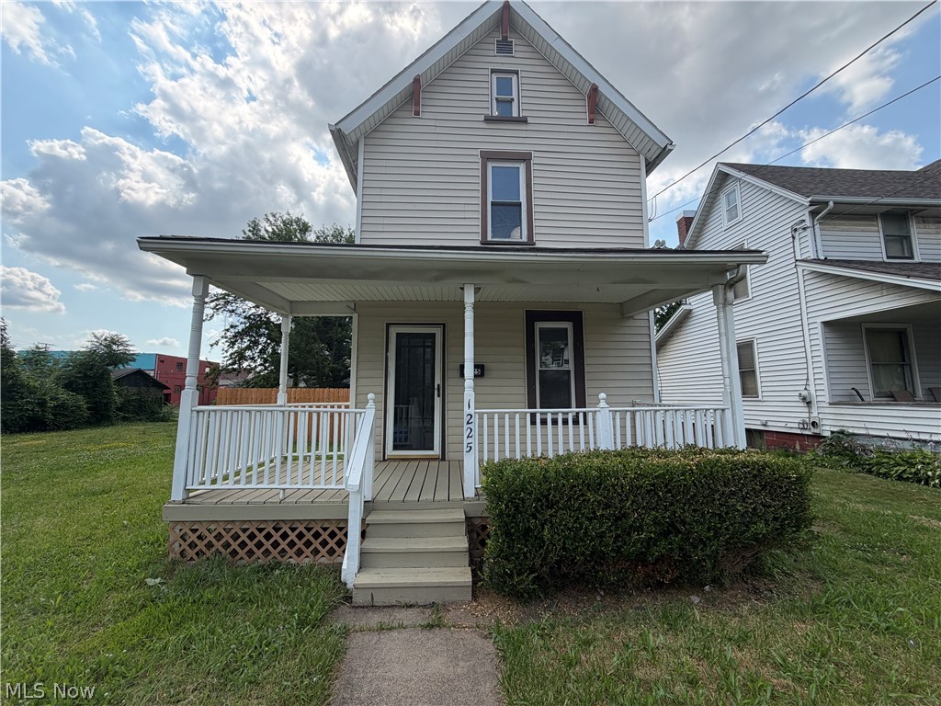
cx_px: 470
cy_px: 353
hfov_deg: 102.1
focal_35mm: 14
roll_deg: +0.7
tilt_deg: +6.3
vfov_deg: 85.7
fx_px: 381
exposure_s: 1/770
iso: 32
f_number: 2.2
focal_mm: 2.22
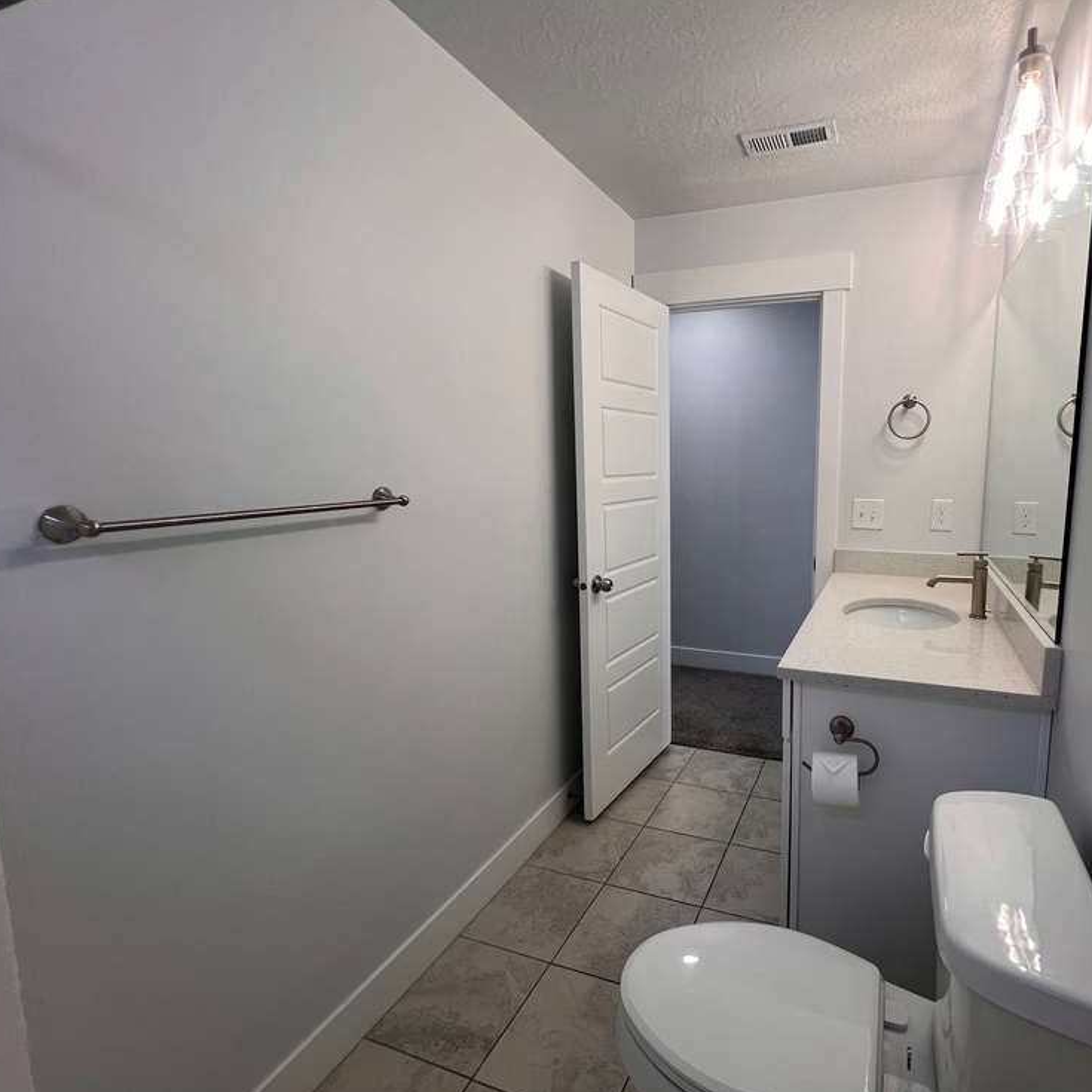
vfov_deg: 87.4
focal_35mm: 16
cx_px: 694
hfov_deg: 85.4
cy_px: 541
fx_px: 571
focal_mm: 1.57
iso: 64
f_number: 1.8
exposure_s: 1/120
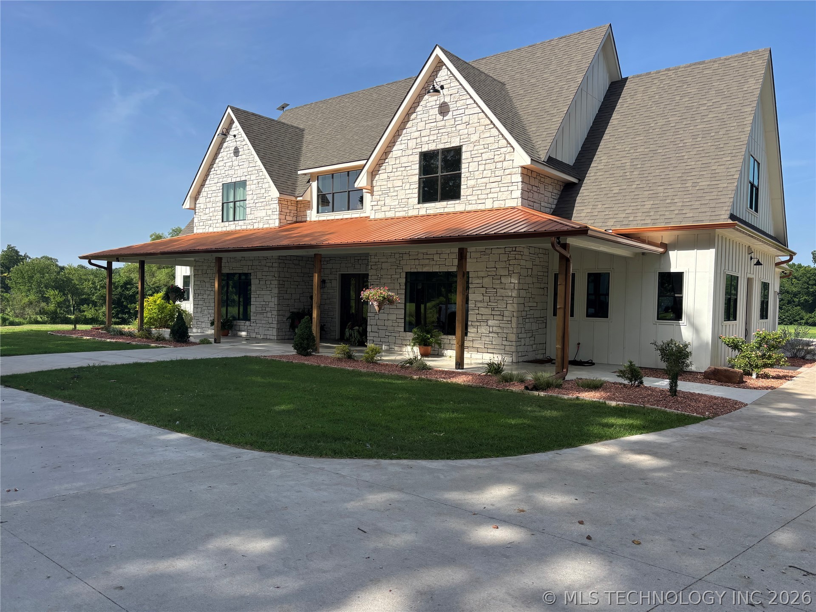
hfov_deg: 67.3
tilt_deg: -1.1
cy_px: 306
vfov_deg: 53.1
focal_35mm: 26
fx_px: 613
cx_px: 408
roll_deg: -1.9
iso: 50
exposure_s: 1/2342
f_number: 1.6
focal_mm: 5.96
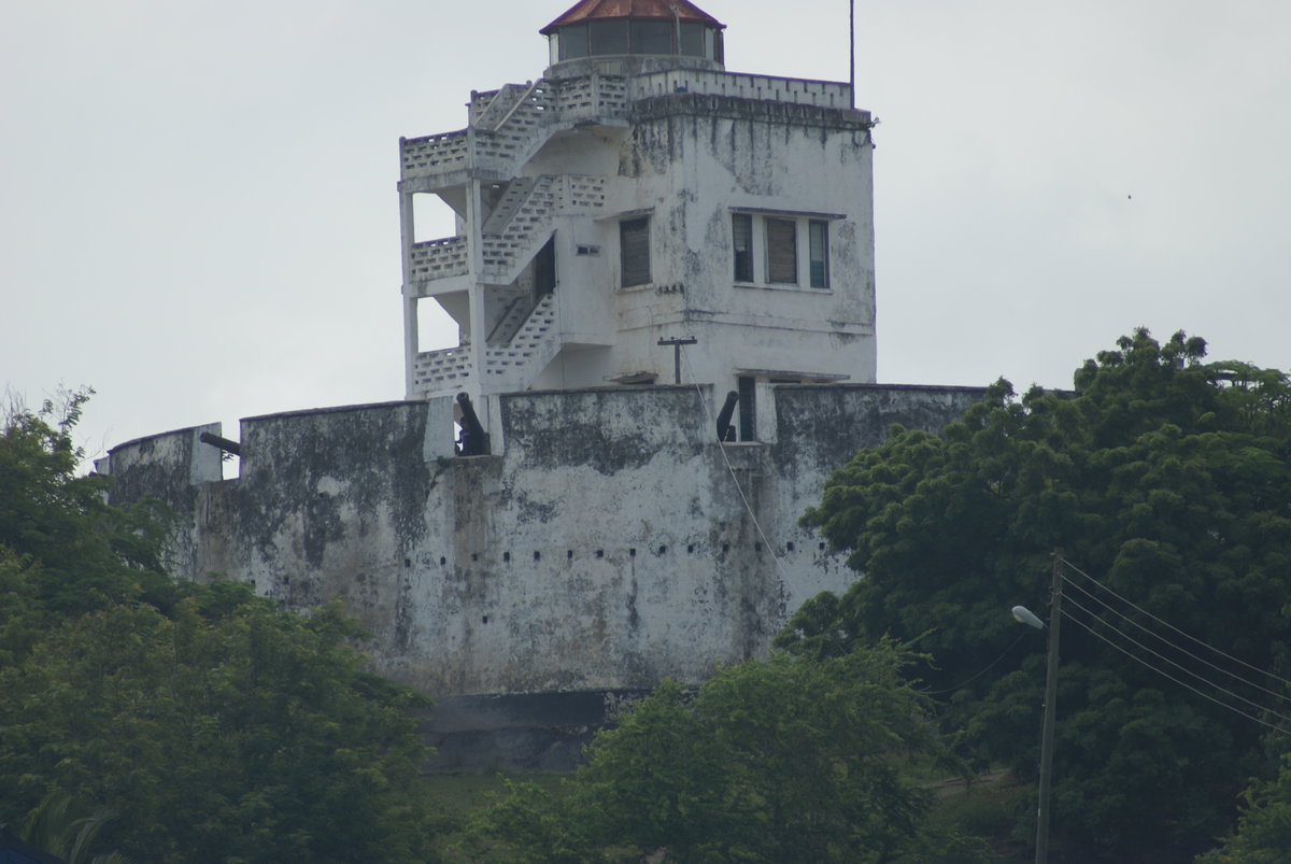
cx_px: 646
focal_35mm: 450
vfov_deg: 3.1
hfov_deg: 4.6
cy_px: 432
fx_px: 16155
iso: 100
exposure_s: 1/500
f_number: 5.6
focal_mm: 300
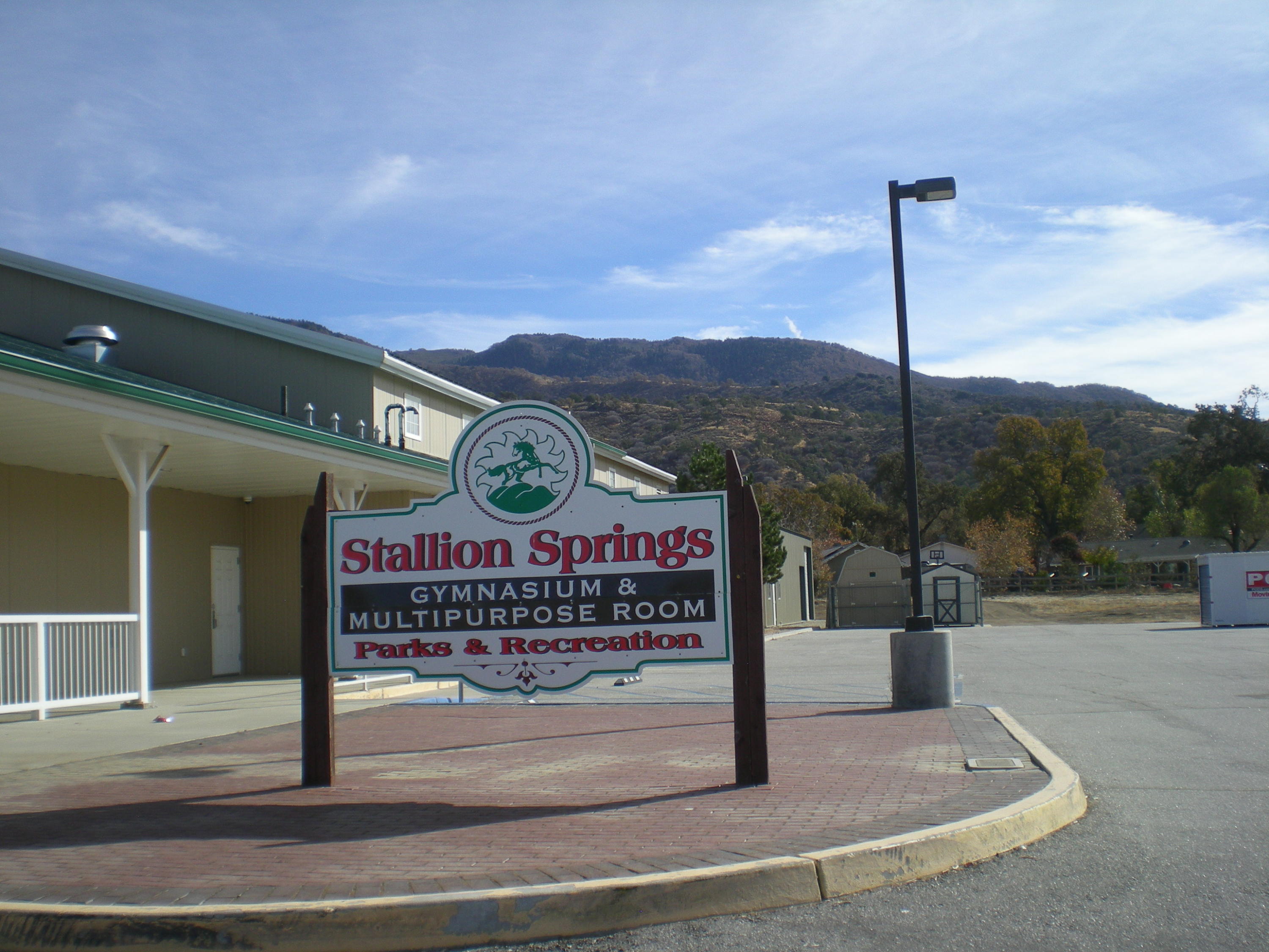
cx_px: 634
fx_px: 1393
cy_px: 476
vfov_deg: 37.7
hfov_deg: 49.0
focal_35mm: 38
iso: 50
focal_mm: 6.3
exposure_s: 1/454
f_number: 4.6
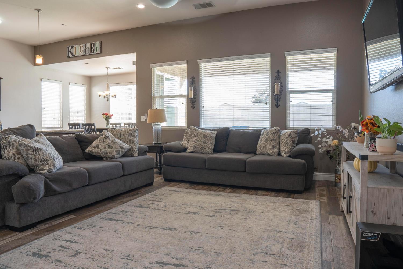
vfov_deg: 53.1
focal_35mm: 24
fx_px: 269
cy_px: 134
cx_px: 202
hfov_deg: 73.7
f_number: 11
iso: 100
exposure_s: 1/2.5
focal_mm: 16
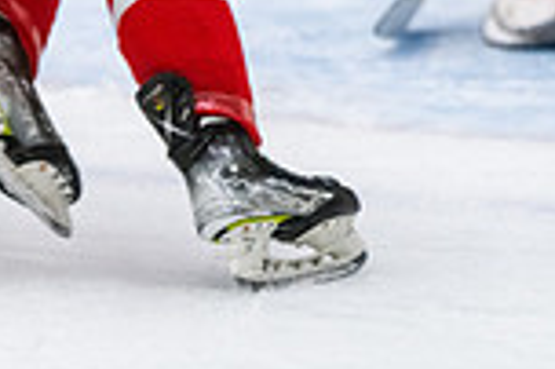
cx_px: 753
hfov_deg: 4.2
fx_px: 7577
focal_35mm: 492
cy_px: -321
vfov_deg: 2.8
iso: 3200
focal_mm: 122
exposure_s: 1/640
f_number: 2.8
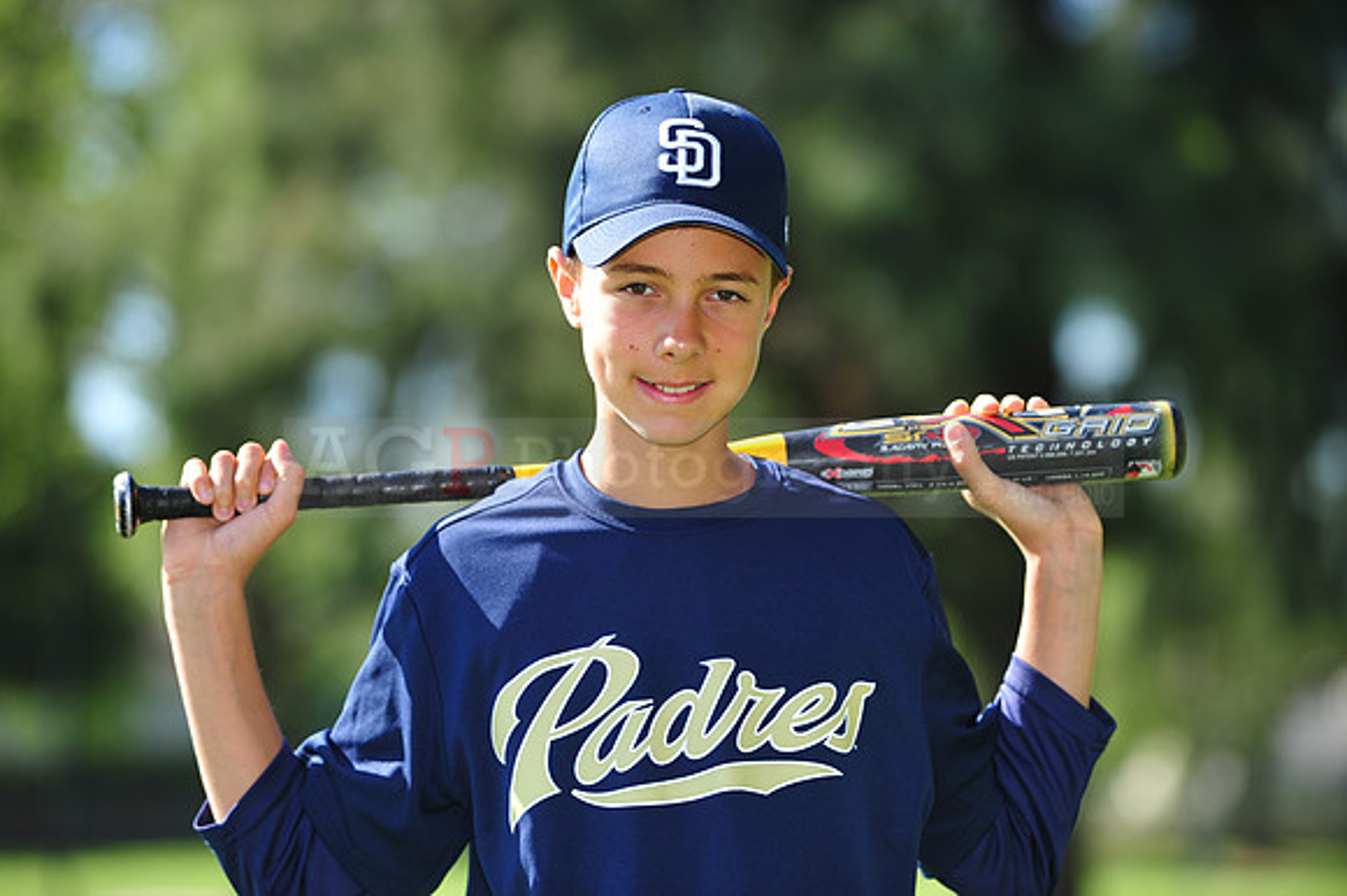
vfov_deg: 6.9
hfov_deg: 10.3
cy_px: 448
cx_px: 674
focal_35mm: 200
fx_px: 7479
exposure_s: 1/500
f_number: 4.5
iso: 200
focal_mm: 200
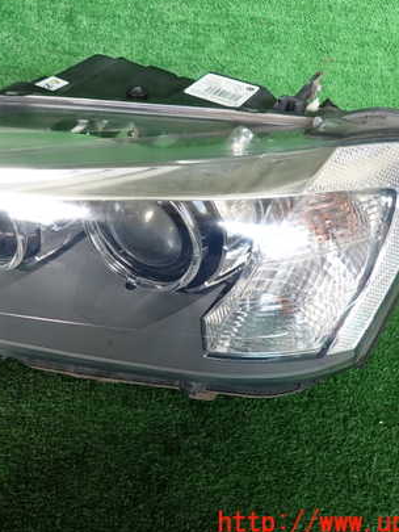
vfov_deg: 50.1
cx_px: 121
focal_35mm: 37
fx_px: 568
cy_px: 244
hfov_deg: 38.1
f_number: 2
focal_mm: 4.5
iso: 100
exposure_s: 1/80
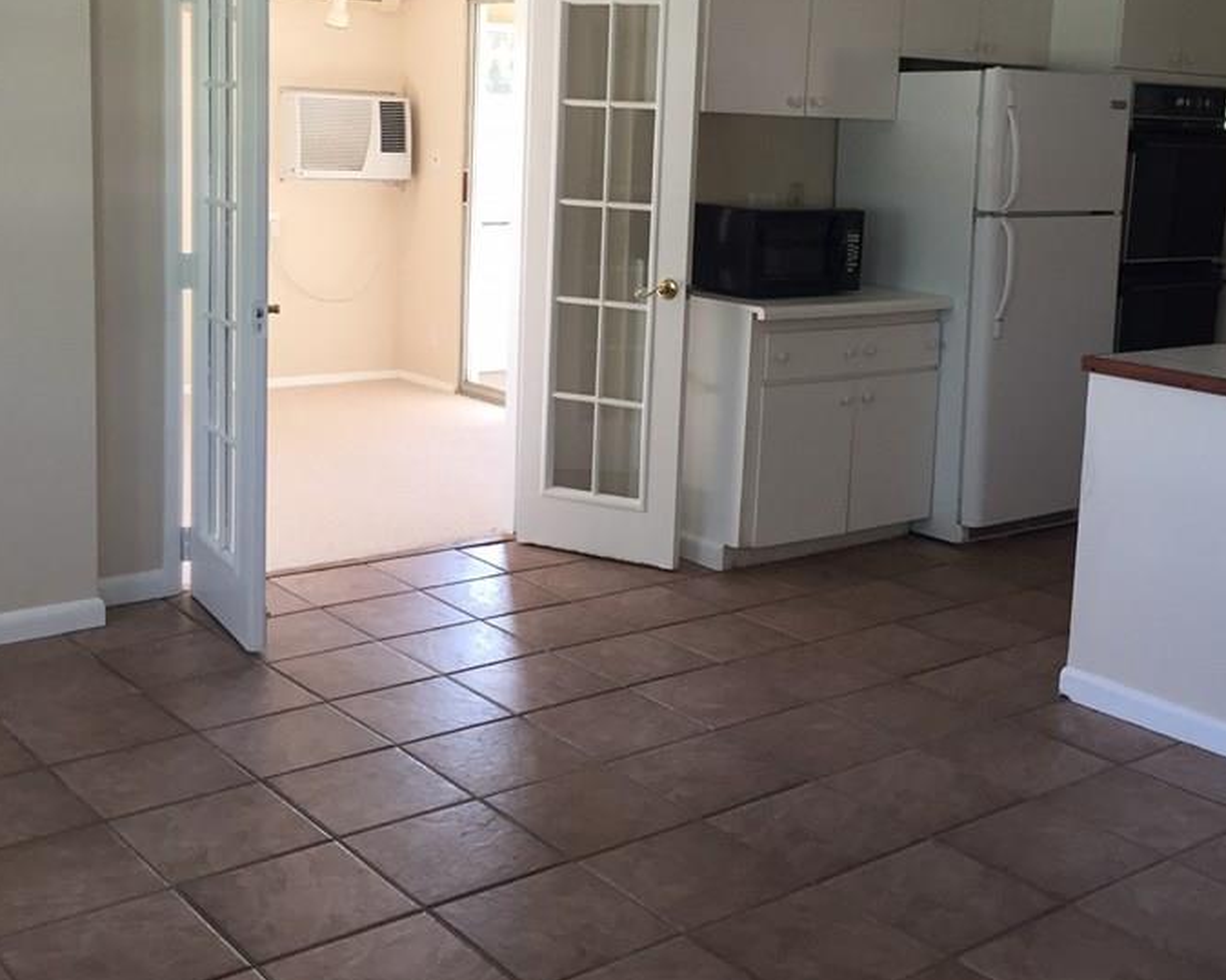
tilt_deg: -7.6
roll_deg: -5.0
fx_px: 1560
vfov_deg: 34.6
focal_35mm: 43
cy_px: 338
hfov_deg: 42.9
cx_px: 629
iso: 32
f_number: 2.2
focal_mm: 4.15
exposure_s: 1/30
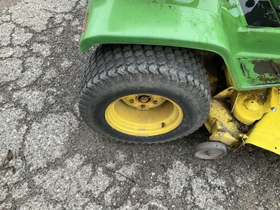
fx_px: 235
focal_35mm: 29
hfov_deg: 61.7
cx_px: 140
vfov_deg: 48.2
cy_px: 105
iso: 50
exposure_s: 1/122
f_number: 1.8
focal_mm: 3
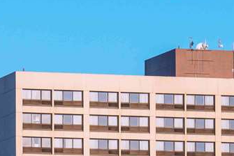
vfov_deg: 2.8
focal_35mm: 492
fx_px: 3201
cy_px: 329
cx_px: 35
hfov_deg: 4.2
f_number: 5.6
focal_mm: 110
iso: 400
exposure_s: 1/500
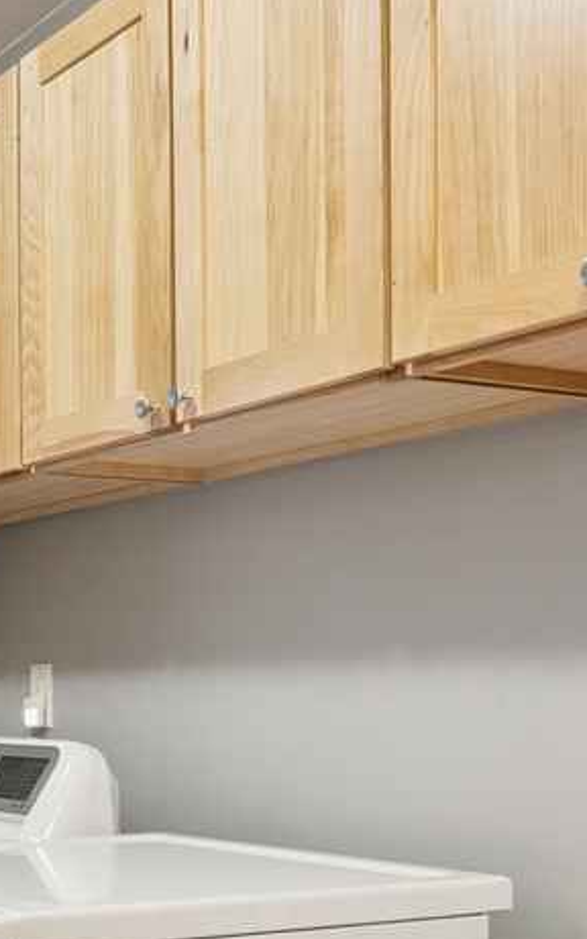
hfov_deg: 20.4
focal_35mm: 60
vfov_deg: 33.4
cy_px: 687
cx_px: -93
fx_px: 1536
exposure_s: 1/8
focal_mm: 16
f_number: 8
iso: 400
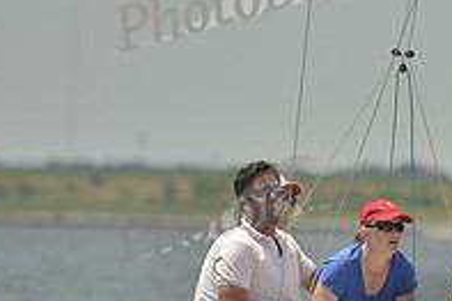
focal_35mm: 1180
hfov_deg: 1.7
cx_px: 560
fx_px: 14803
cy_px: 291
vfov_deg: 1.2
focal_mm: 400
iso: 200
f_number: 6.3
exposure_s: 1/1250
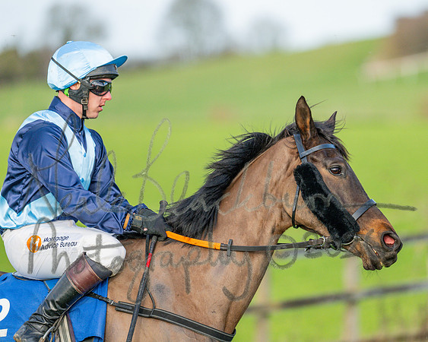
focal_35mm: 451
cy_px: 171
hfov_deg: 4.3
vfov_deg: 3.4
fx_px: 5710
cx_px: 257
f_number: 4.5
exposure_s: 1/2000
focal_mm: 400
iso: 1000
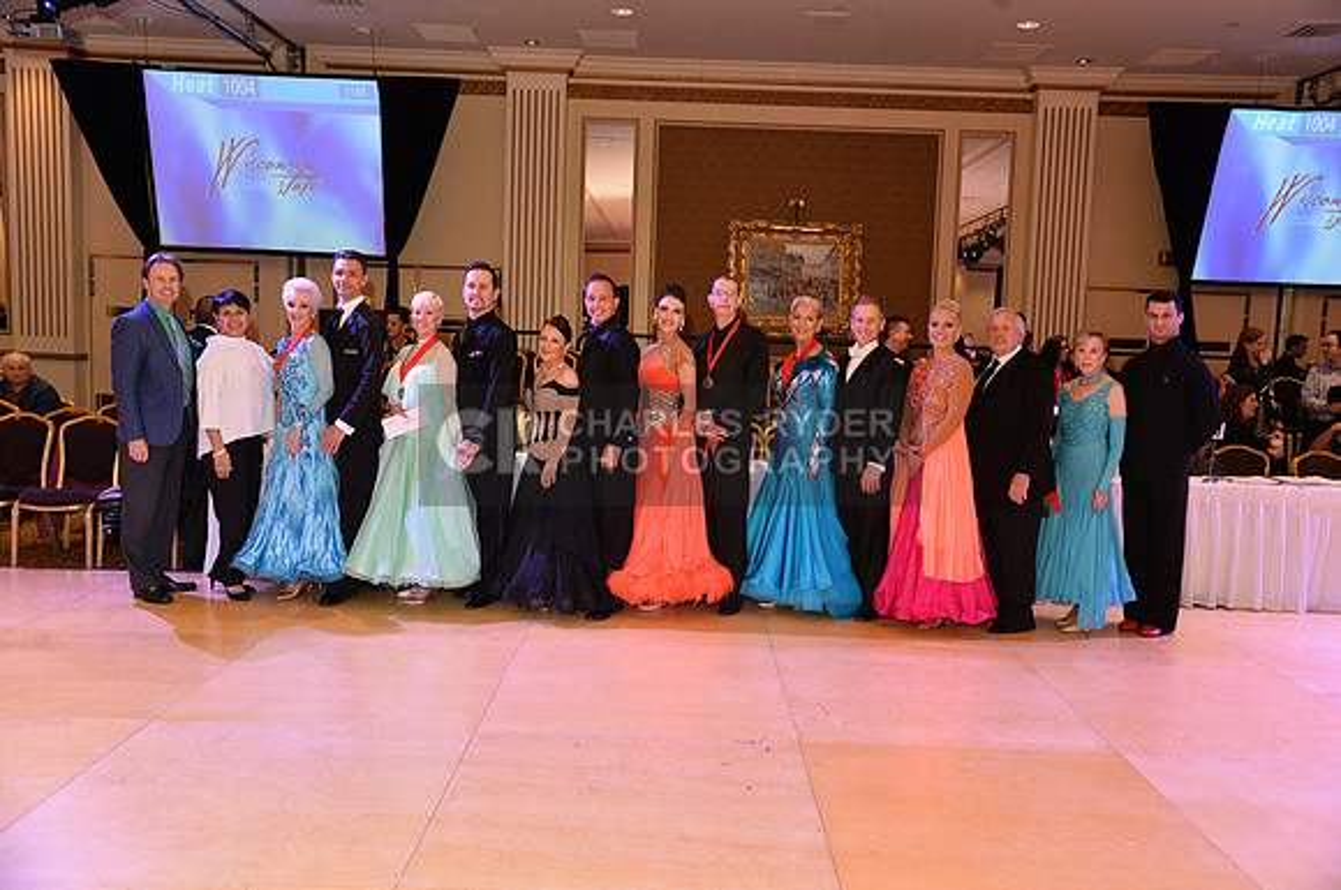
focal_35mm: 31
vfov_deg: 42.2
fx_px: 1153
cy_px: 445
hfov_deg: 60.4
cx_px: 670
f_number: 5
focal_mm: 31
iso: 2000
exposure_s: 1/250
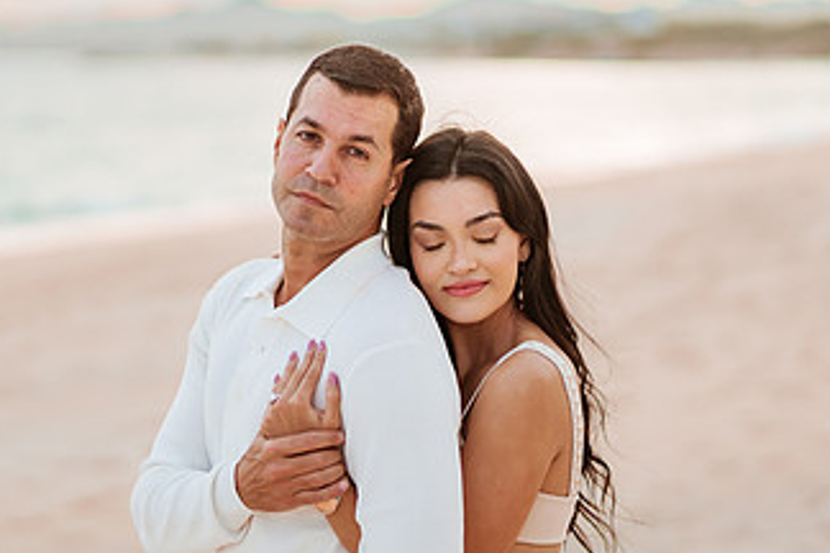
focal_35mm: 112
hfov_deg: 18.3
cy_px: 363
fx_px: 2582
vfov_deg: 12.2
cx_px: 350
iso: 250
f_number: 1.4
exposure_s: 1/6400
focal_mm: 58
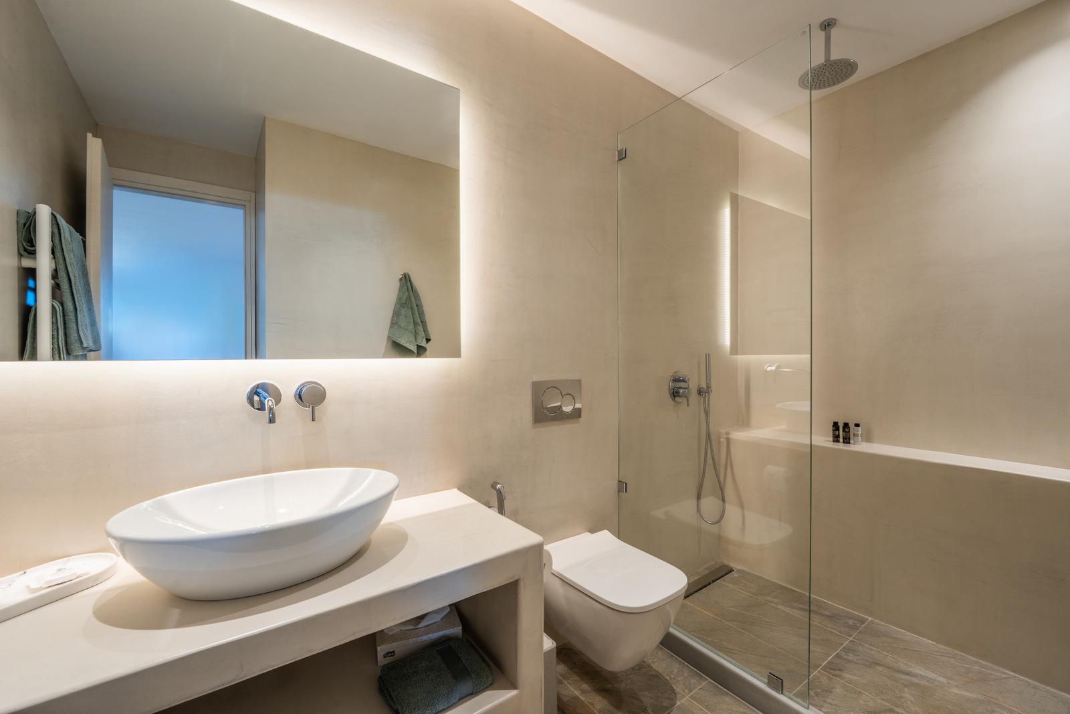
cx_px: 535
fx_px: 416
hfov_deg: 104.2
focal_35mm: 14
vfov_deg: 81.2
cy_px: 357
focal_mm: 14
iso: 125
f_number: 11
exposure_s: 1/1.25
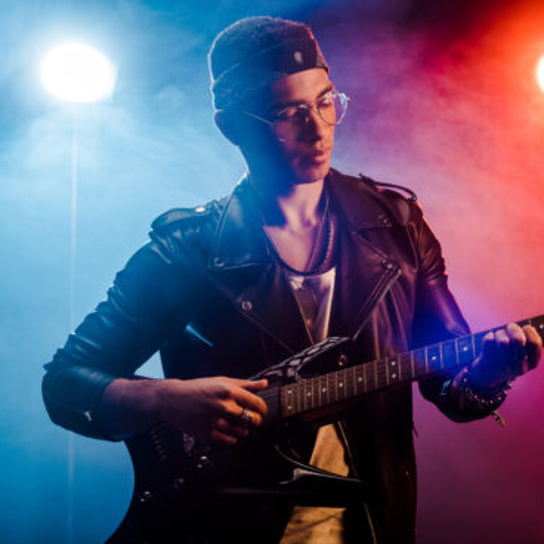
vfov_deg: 16.4
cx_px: 370
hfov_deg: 16.4
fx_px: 1885
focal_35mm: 106
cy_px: 271
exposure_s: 1/200
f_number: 8
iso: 100
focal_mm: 82
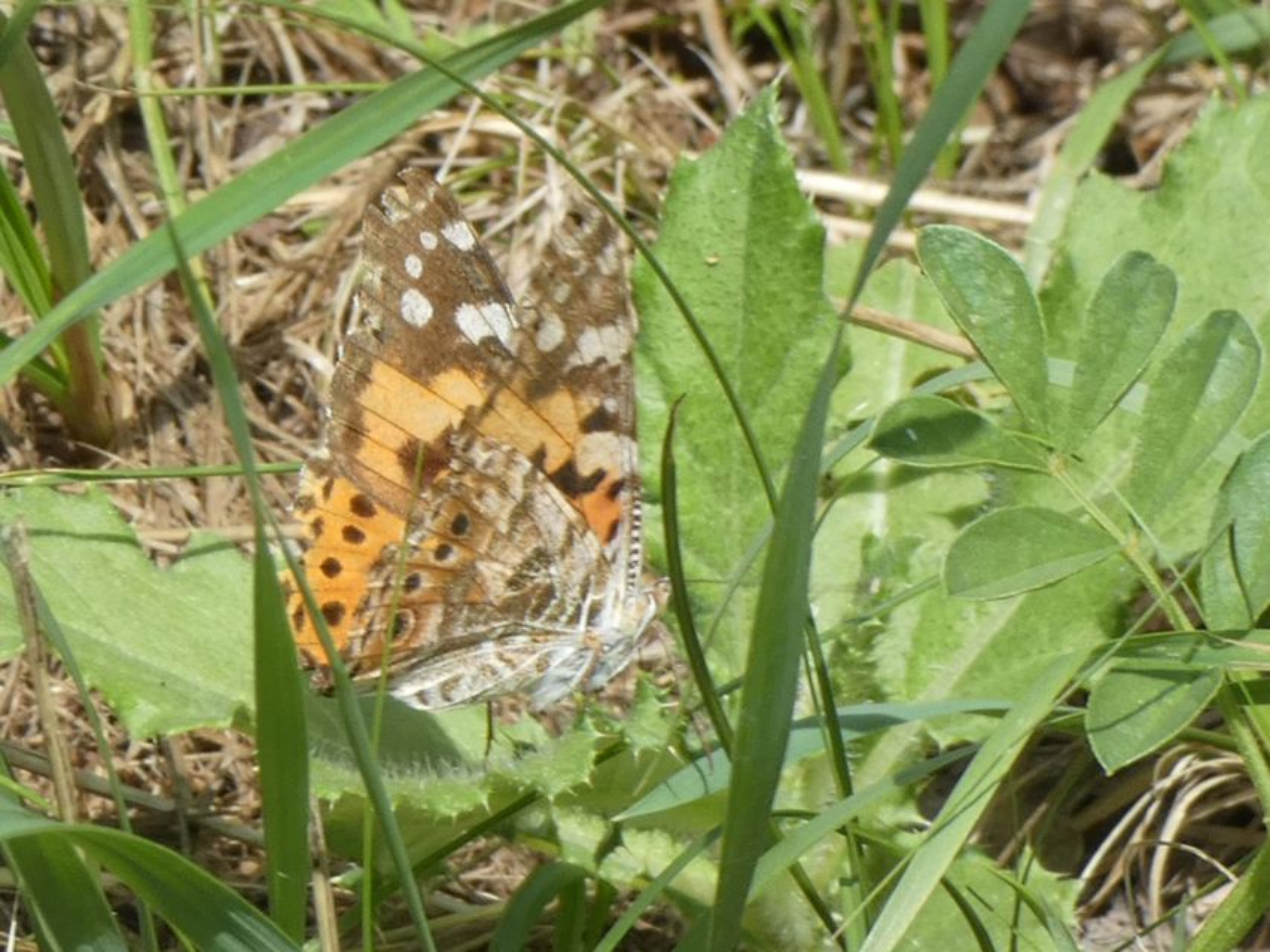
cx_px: 635
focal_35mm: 274
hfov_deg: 7.2
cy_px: 476
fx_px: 10054
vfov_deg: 5.4
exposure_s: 1/125
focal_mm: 49.1
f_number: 5.5
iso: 80
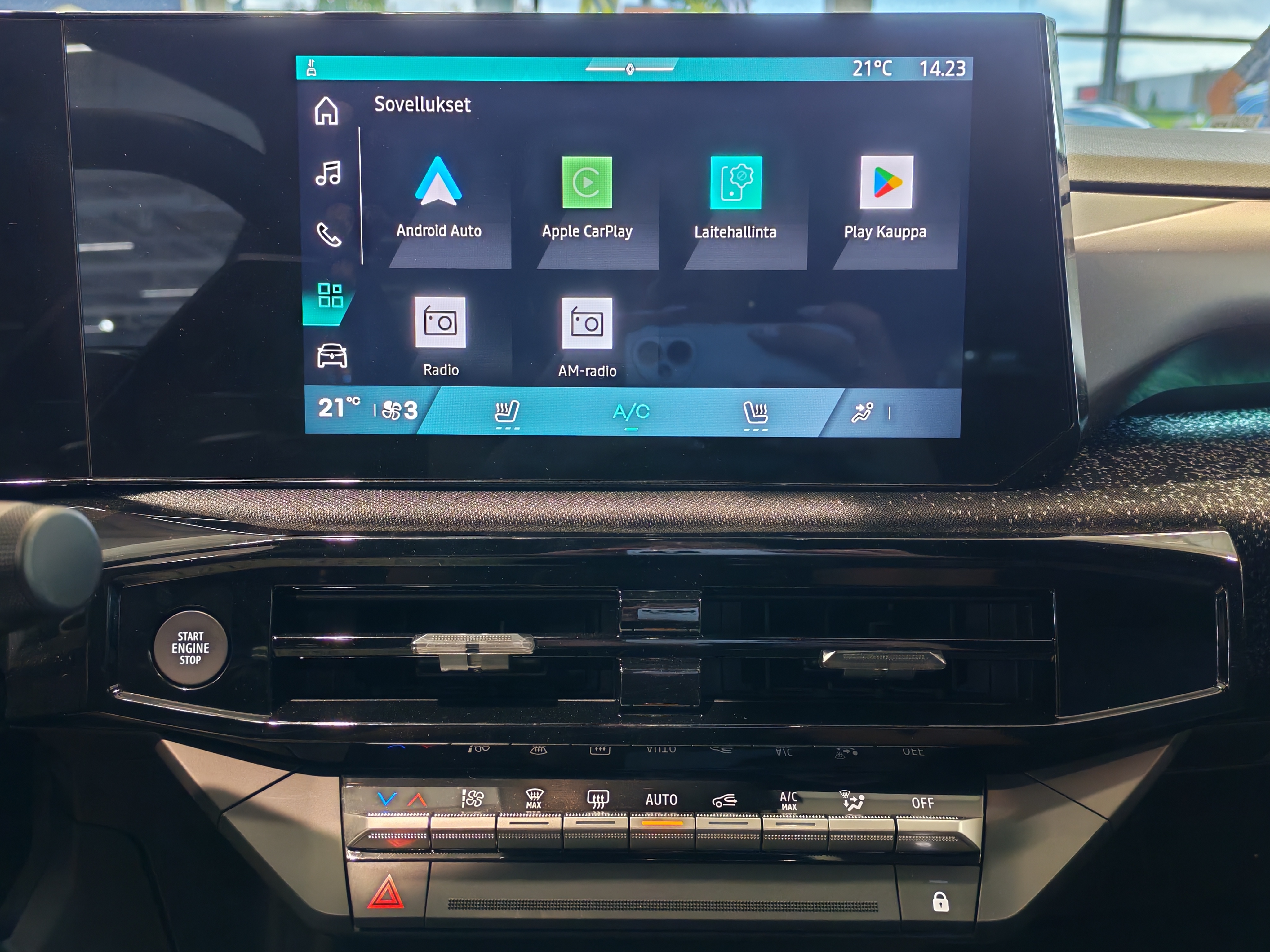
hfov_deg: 55.4
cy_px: 476
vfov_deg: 42.9
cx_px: 635
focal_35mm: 33
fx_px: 1211
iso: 640
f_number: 1.9
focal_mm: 6.12
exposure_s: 1/100
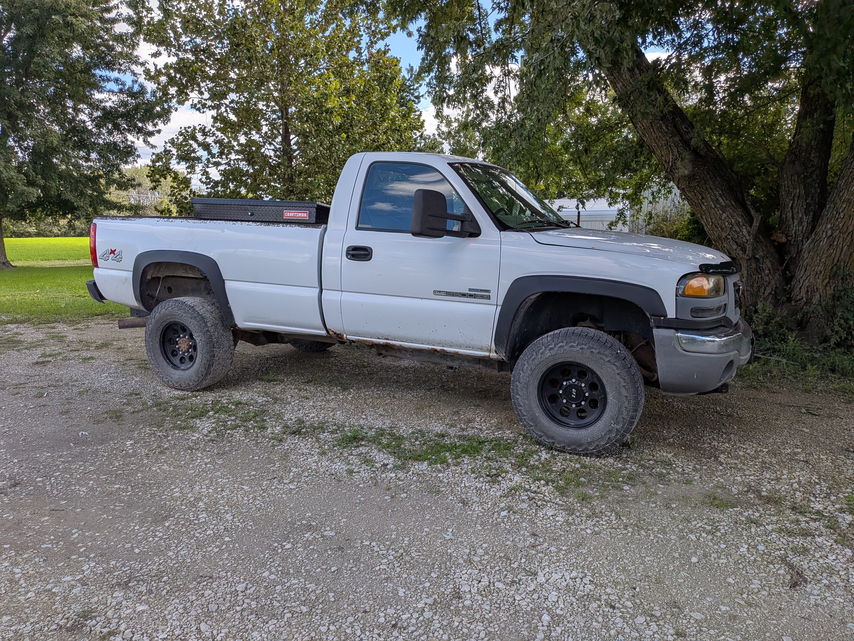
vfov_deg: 56.8
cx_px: 427
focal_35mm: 24
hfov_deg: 71.6
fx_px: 592
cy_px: 320
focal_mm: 4.53
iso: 24
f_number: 1.7
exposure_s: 1/1010
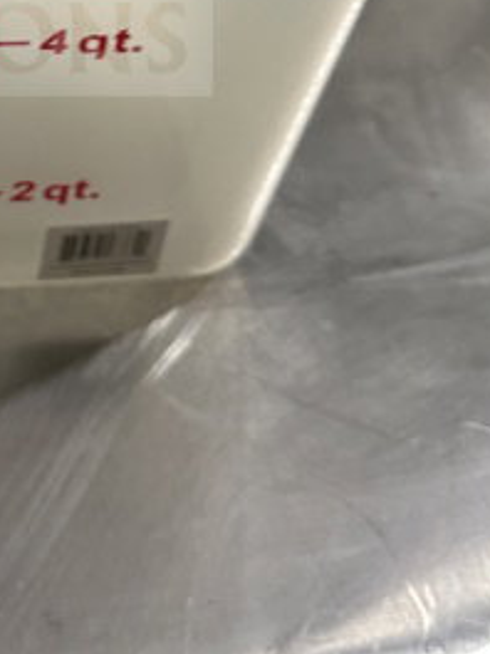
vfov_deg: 24.2
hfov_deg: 19.0
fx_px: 1397
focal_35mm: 74
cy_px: -100
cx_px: -67
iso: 250
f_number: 1.78
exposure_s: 1/70
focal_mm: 6.86
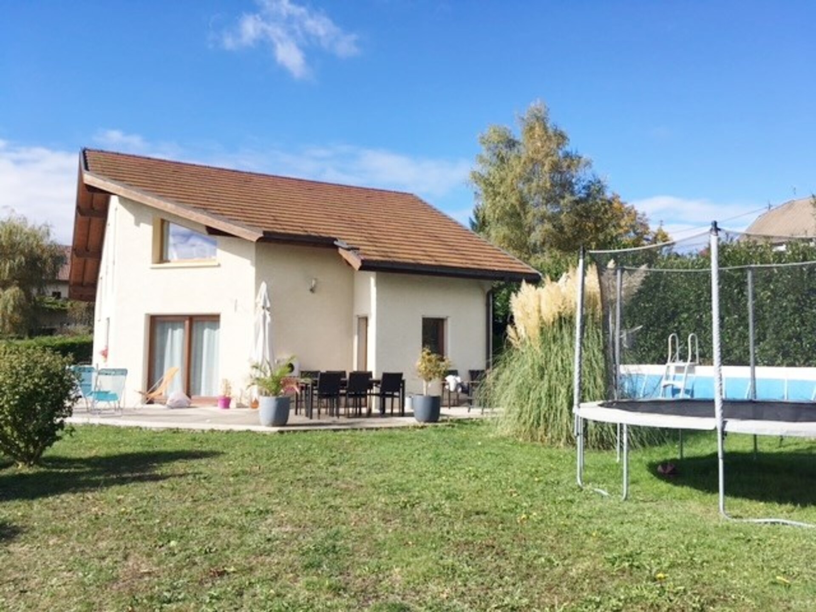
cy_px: 306
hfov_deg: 61.7
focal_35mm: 29
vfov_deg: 48.2
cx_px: 408
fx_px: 684
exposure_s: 1/1748
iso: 25
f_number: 2.2
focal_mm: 4.15
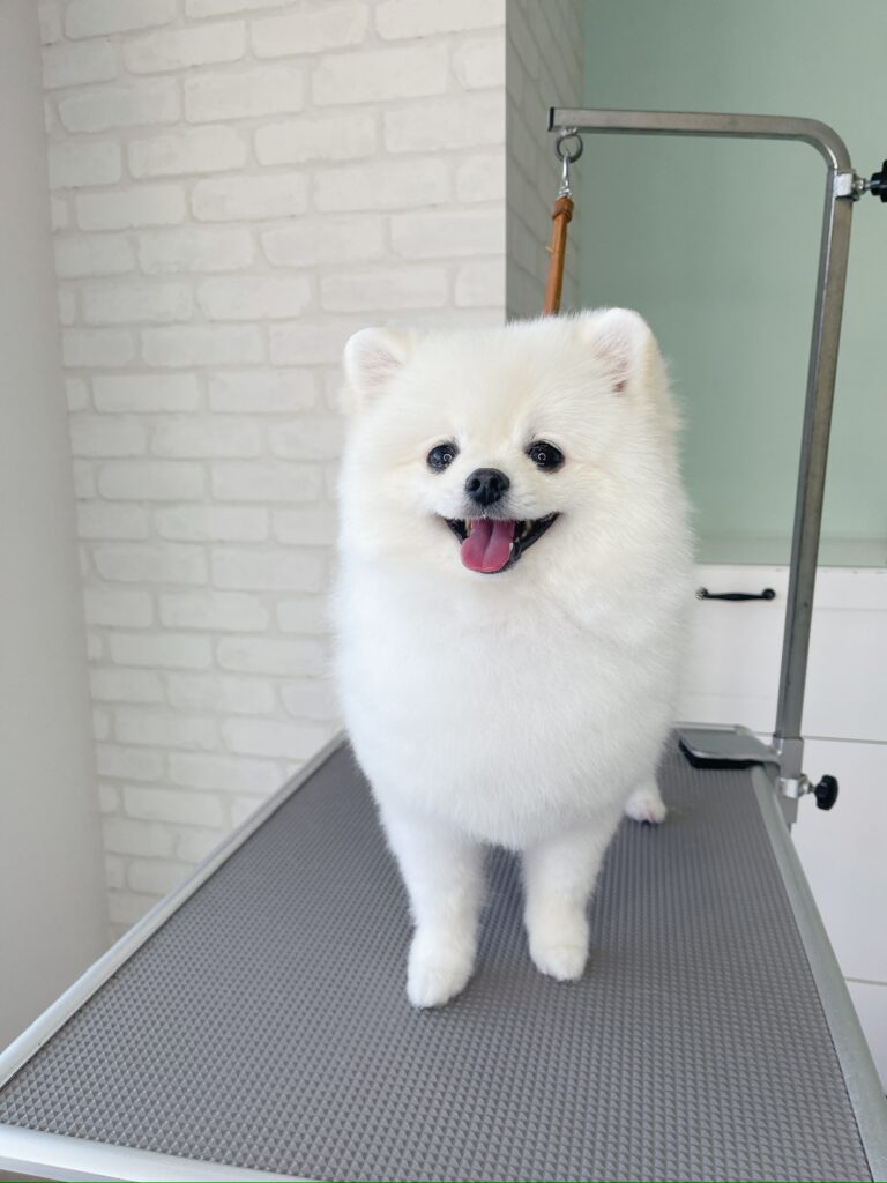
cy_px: 592
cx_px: 444
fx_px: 854
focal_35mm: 25
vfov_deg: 69.4
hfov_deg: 54.9
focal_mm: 5.1
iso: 32
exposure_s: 1/543
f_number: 1.6
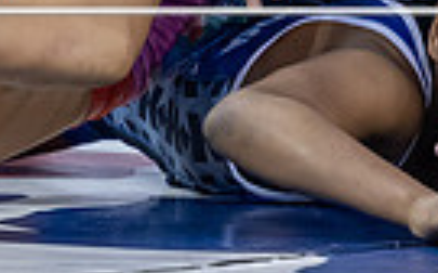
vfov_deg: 1.7
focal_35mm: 758
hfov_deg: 2.8
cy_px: -15
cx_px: 396
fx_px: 9037
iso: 2500
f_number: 2.8
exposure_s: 1/800
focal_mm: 125
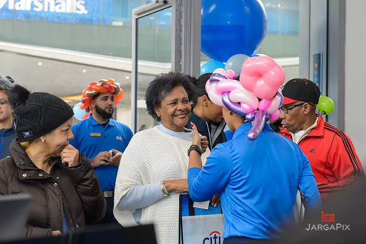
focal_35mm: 70
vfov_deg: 19.4
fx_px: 711
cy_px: 122
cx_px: 183
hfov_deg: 28.9
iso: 800
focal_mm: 70
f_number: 4.5
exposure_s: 1/200
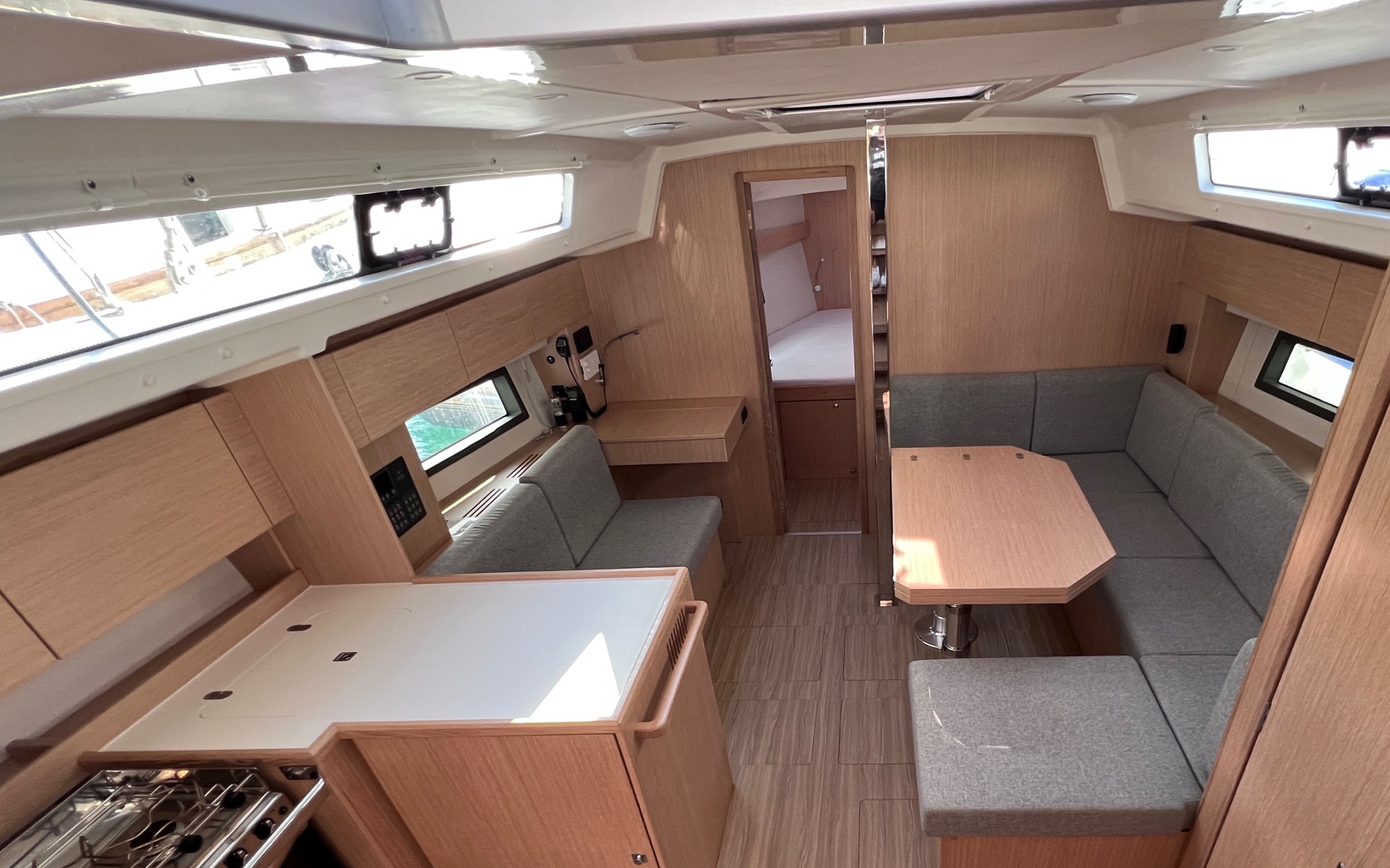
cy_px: 625
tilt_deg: -35.8
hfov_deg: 92.9
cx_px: 847
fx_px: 644
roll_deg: +4.3
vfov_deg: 64.9
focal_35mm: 17
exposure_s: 1/99
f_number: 1.8
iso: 200
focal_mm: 1.57
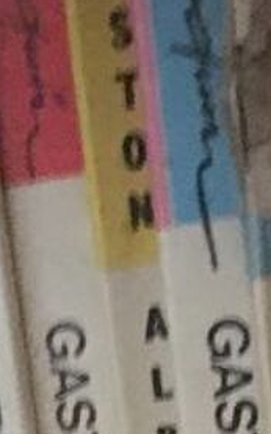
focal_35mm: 148
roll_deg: -11.5
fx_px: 1750
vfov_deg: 12.3
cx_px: 17
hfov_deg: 8.8
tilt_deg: -20.0
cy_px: 911
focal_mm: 4.15
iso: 1000
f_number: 2.2
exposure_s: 1/17
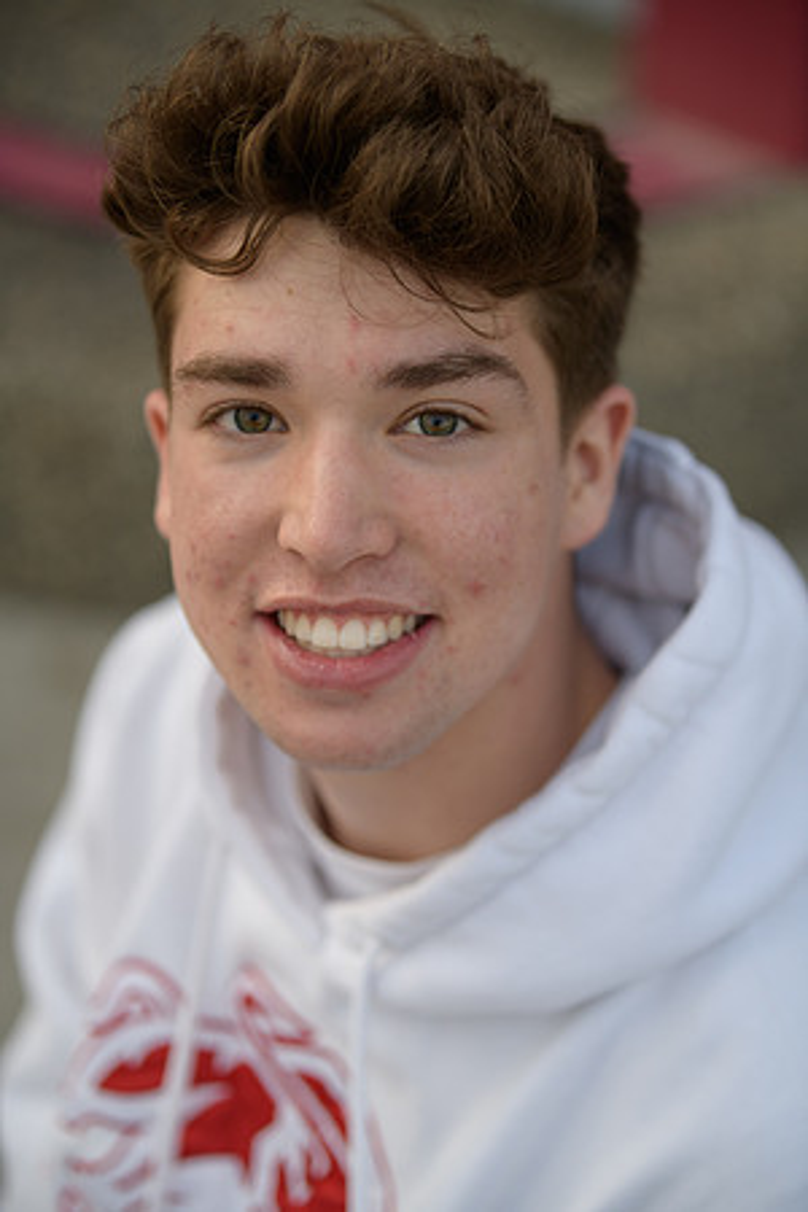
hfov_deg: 19.5
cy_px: 606
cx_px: 404
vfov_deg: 28.8
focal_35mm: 70
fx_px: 2356
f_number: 2.8
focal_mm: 70
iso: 250
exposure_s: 1/400
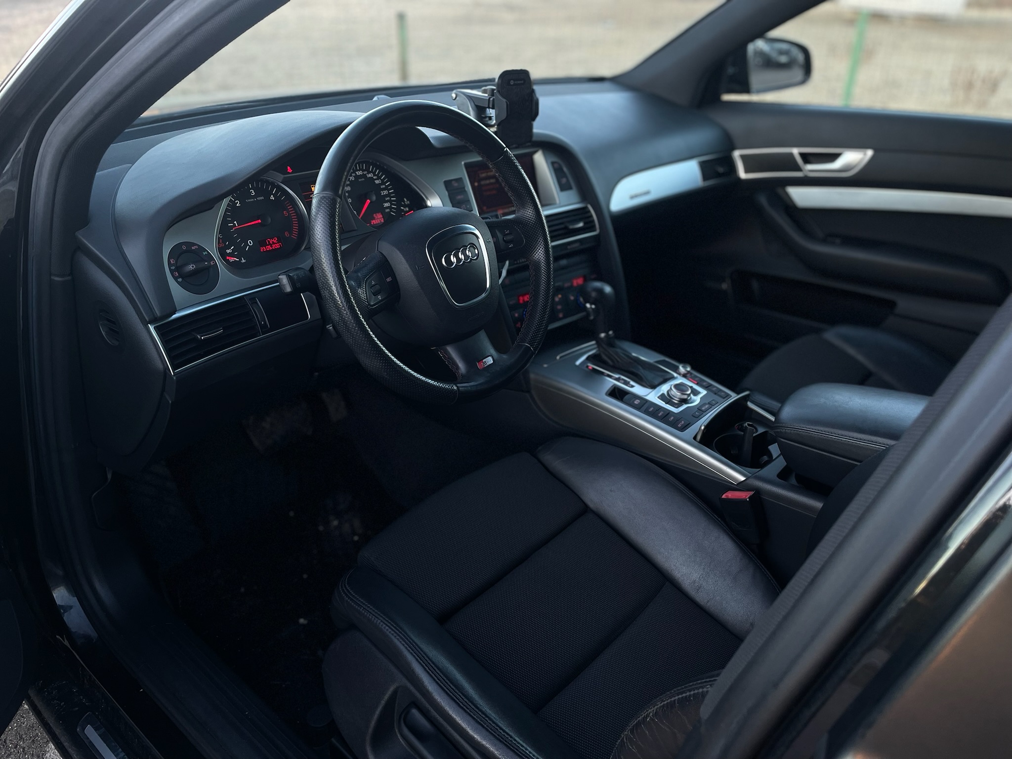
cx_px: 506
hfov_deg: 67.3
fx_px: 760
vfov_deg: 53.1
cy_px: 380
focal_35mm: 26
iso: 100
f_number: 1.6
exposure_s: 1/121
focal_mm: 4.2
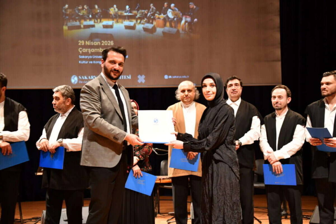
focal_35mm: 58
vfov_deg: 23.4
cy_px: 112
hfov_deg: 34.5
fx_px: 541
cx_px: 168
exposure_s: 1/25
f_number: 4.5
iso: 2000
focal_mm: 58
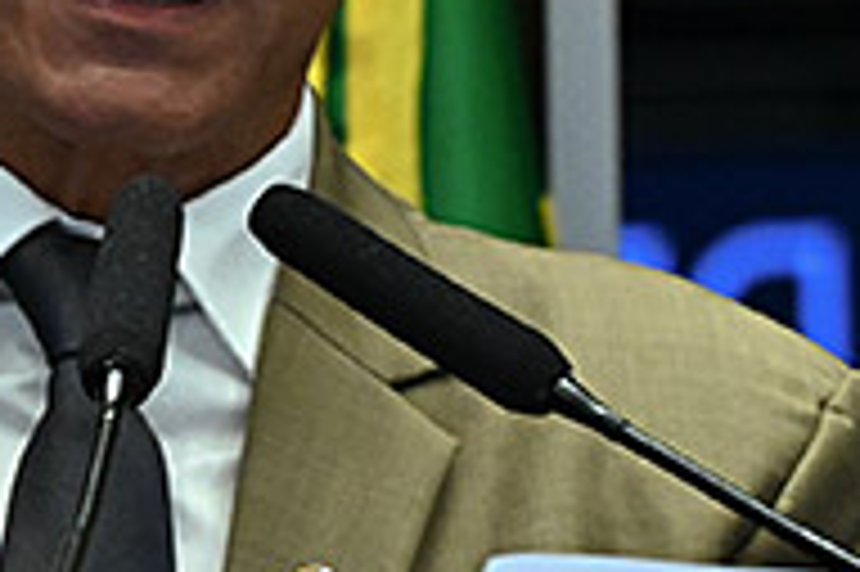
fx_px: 10955
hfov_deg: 4.5
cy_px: 392
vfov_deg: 3.0
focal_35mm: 459
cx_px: -68
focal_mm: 102
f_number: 5
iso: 5000
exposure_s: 1/125
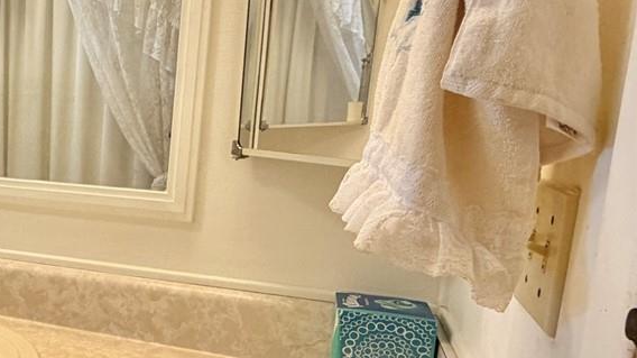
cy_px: 205
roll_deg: -1.1
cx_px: -62
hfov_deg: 39.0
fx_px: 726
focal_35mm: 43
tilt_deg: -9.0
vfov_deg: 27.6
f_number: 2.2
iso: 200
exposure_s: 1/120
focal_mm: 2.22
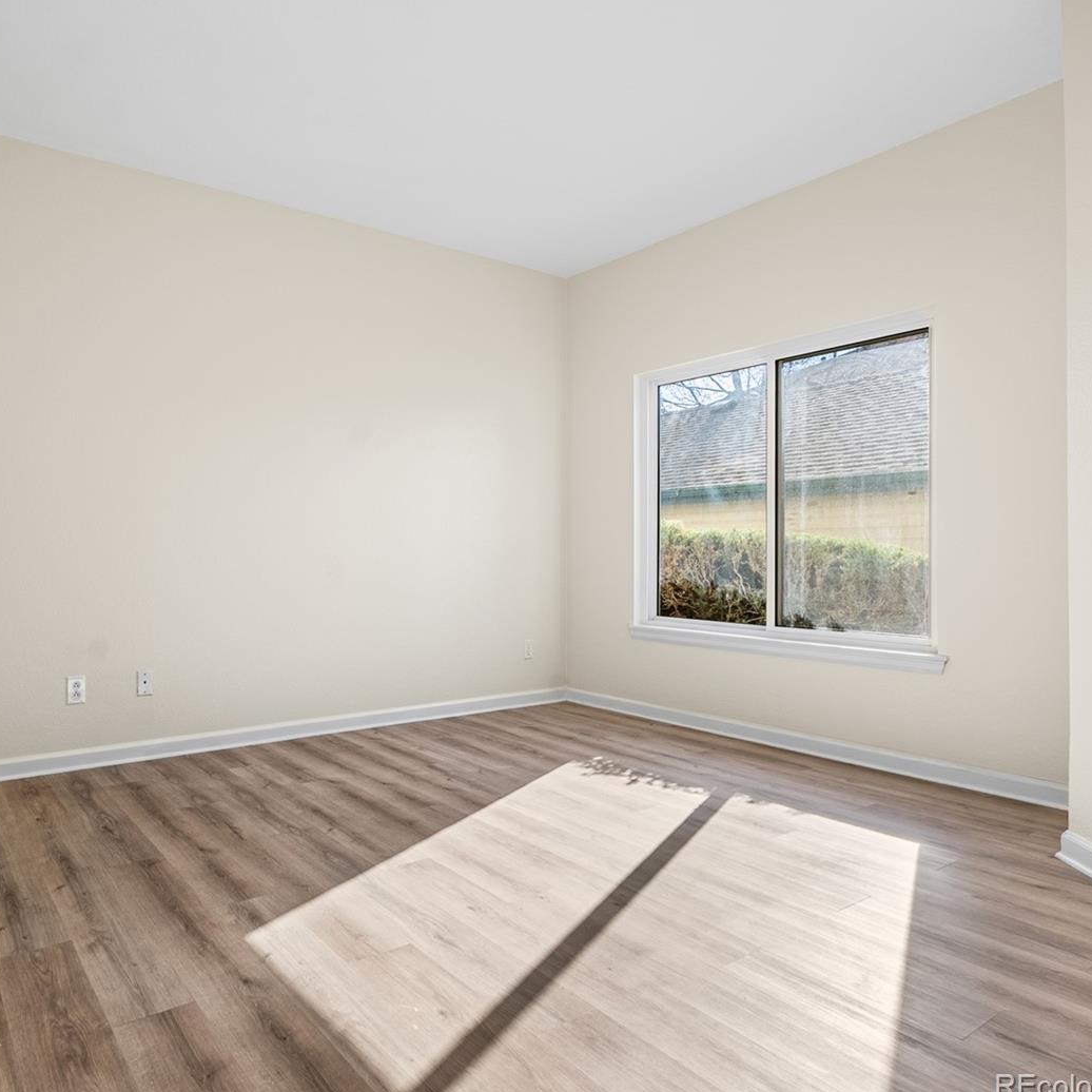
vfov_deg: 72.1
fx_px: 749
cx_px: 323
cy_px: 545
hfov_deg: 69.0
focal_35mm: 21
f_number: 8
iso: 200
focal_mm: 16
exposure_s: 1/1000
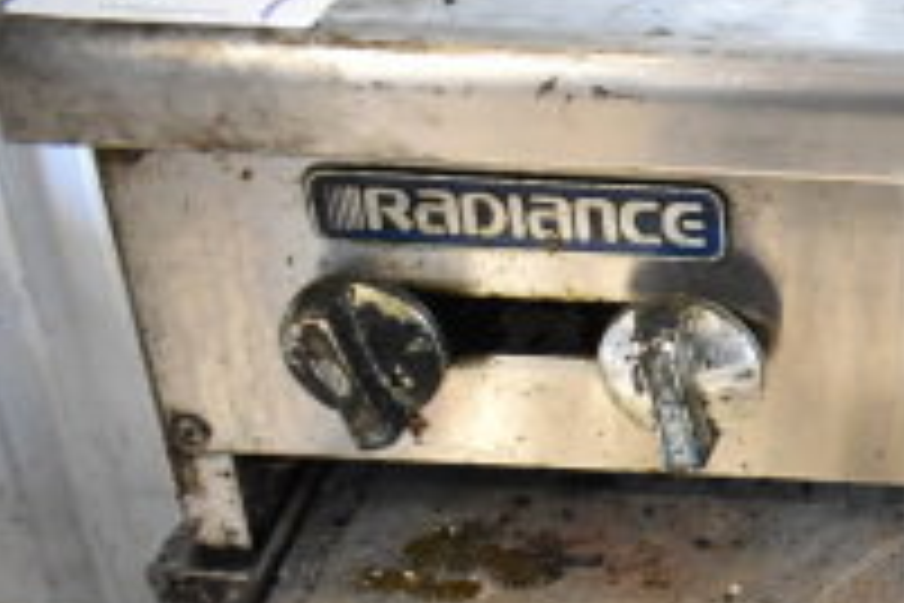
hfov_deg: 21.4
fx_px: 2059
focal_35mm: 82
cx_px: 1291
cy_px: 524
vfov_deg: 16.5
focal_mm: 18
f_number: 3.5
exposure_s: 1/30
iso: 3200
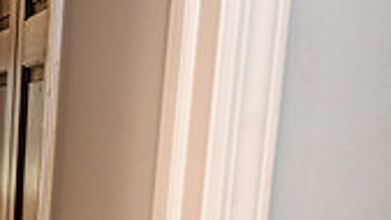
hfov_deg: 21.3
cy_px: 299
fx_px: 891
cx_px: -178
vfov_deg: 13.5
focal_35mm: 86
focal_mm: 24
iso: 640
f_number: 4
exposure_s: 1/80
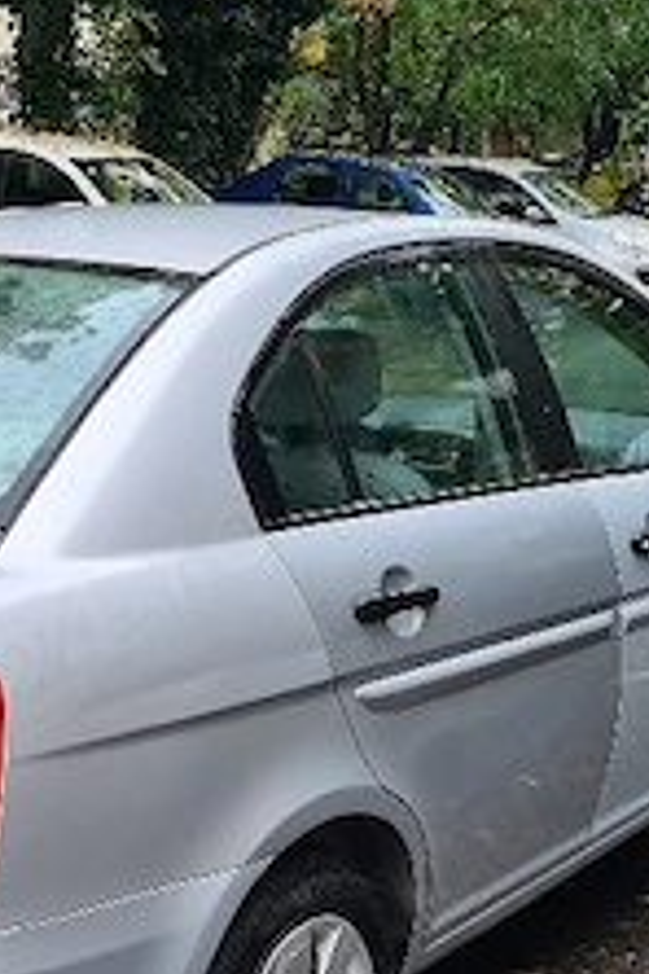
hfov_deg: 18.6
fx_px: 1974
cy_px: 724
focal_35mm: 73
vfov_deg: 27.3
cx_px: 167
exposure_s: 1/127
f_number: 1.8
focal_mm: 5.4
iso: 50
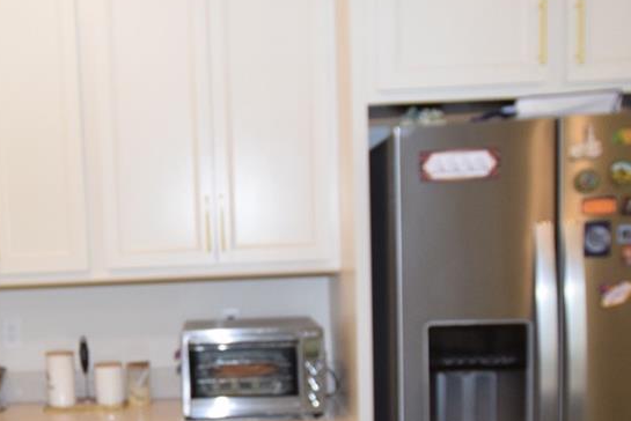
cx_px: 149
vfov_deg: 29.7
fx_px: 772
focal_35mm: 44
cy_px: 347
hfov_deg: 42.9
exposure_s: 1/100
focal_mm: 10
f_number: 5
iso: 800
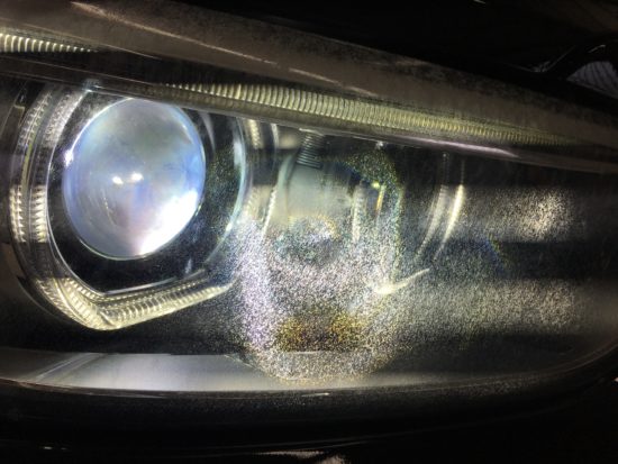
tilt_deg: -18.8
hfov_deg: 61.6
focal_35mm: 29
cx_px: 309
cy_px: 232
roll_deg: -5.2
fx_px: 518
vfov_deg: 48.3
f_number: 2.2
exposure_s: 1/605
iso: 25
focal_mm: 4.15
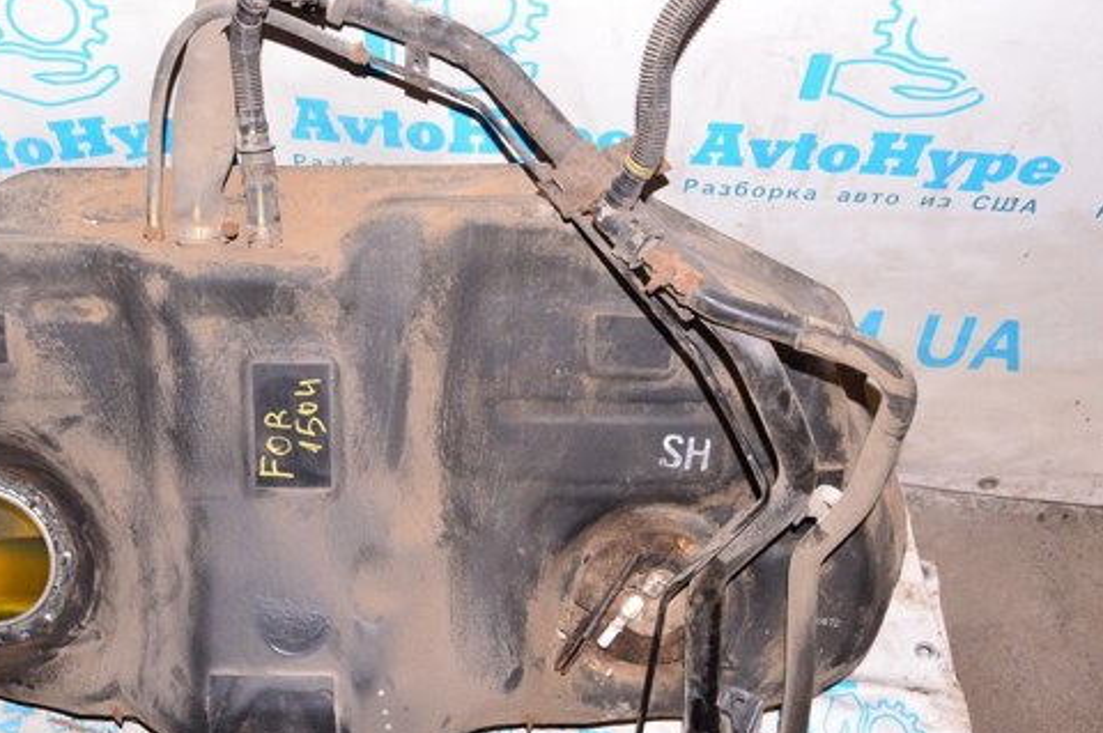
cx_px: 375
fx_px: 1224
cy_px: 424
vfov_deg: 33.3
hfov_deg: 47.8
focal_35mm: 40
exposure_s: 1/160
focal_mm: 20
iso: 1600
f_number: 8
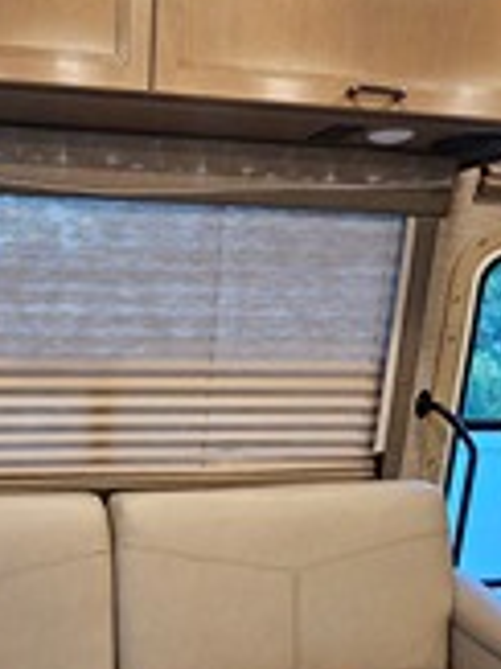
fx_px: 618
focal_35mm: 32
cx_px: 103
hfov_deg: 42.2
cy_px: 501
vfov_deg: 54.2
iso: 500
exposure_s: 1/100
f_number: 2.2
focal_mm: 2.2
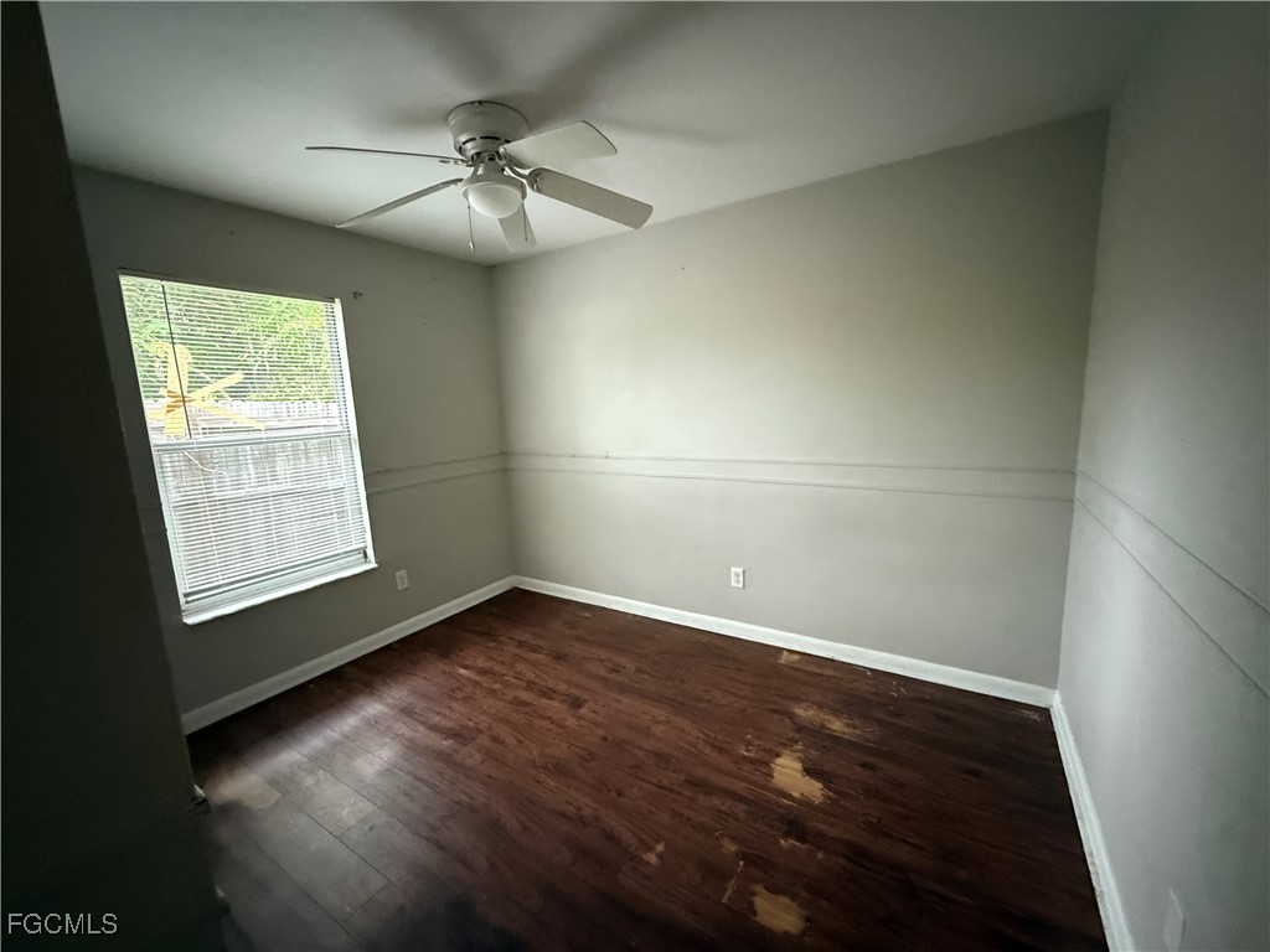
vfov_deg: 85.7
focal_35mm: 14
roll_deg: +1.4
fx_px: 514
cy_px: 476
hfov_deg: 102.1
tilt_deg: -5.3
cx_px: 635
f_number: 2.2
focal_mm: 2.22
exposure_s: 1/40
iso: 1000
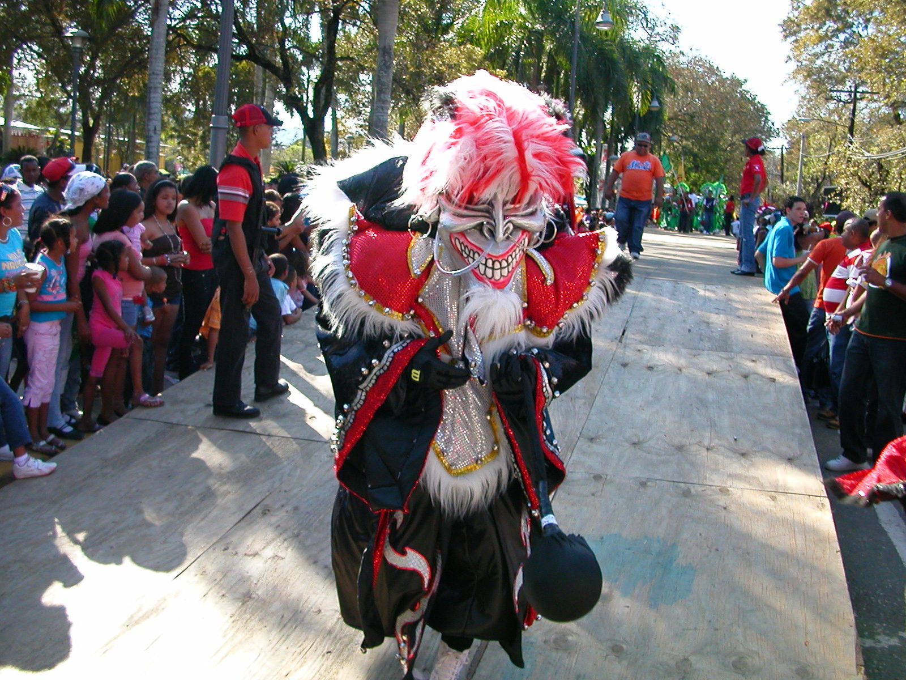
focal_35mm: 37
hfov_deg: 50.1
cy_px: 340
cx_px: 453
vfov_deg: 38.7
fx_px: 968
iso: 100
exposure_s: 1/358
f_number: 2.7
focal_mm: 5.6
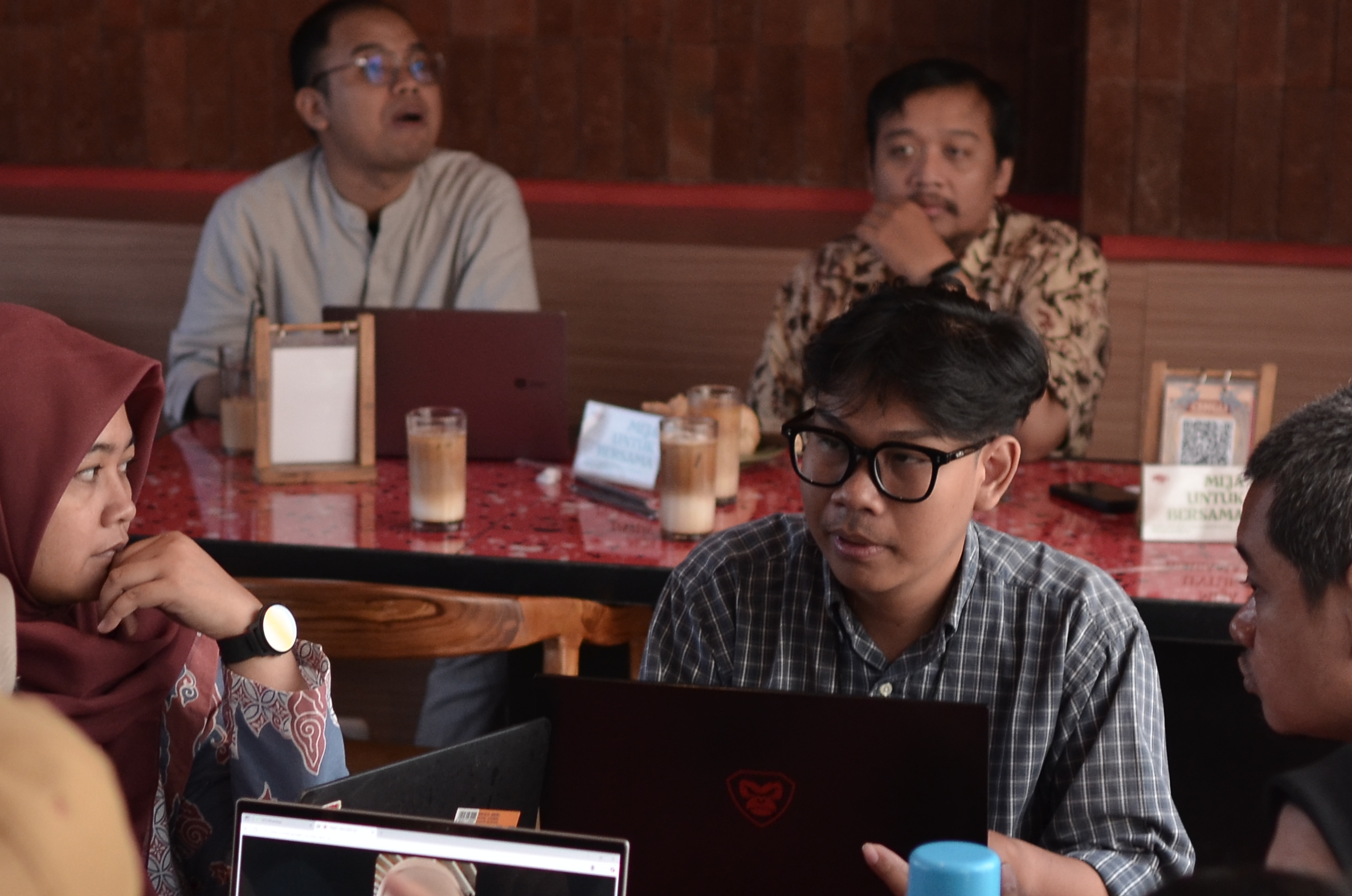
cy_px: 653
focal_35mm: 109
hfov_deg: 18.8
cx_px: 716
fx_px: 4087
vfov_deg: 12.5
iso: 500
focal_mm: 35
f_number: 2.5
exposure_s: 1/250
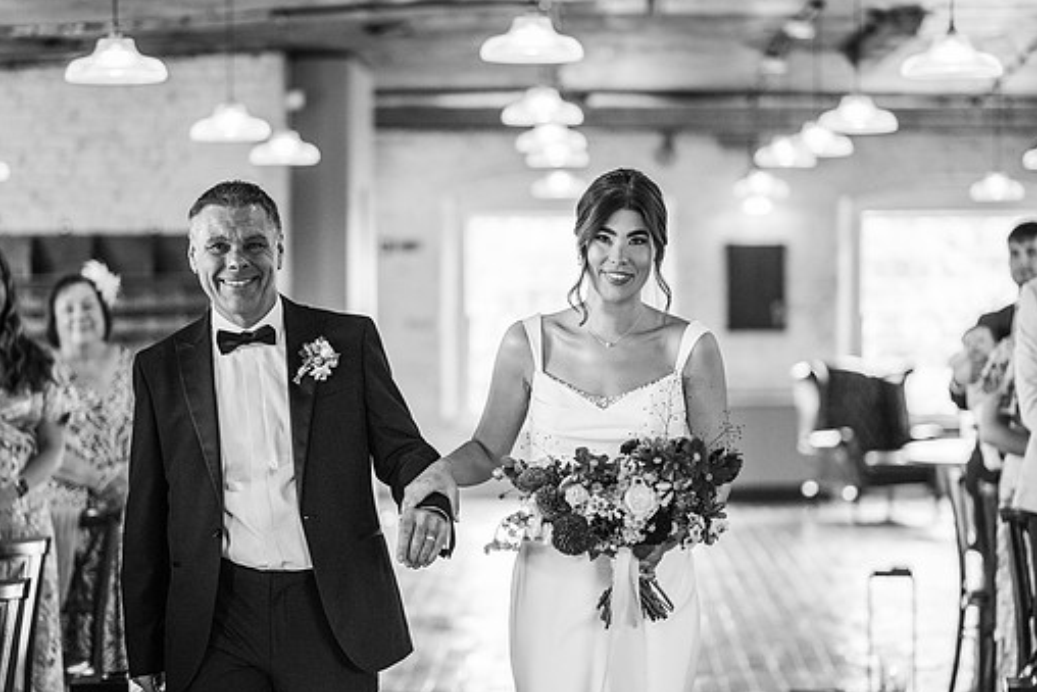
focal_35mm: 97
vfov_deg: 14.1
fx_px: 2795
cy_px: 363
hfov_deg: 21.0
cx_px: 555
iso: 640
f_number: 2
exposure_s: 1/200
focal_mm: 85
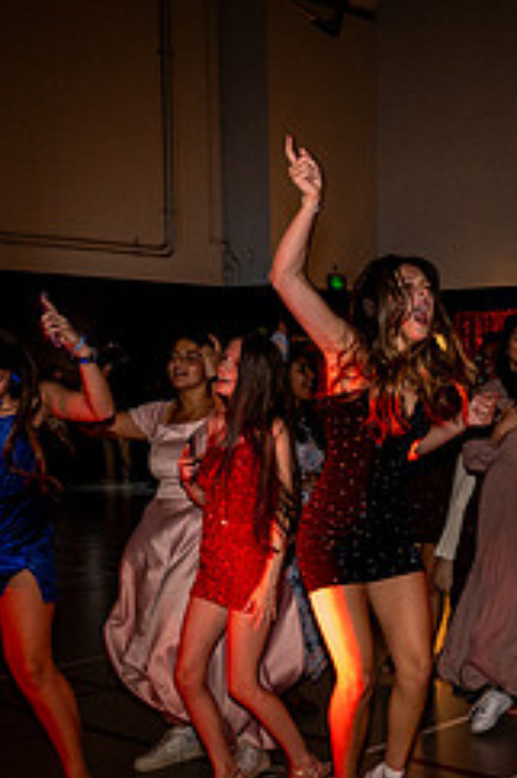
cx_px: 620
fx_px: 1294
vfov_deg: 33.3
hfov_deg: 21.0
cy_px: 481
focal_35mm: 60
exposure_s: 1/80
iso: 1250
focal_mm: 25
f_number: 4
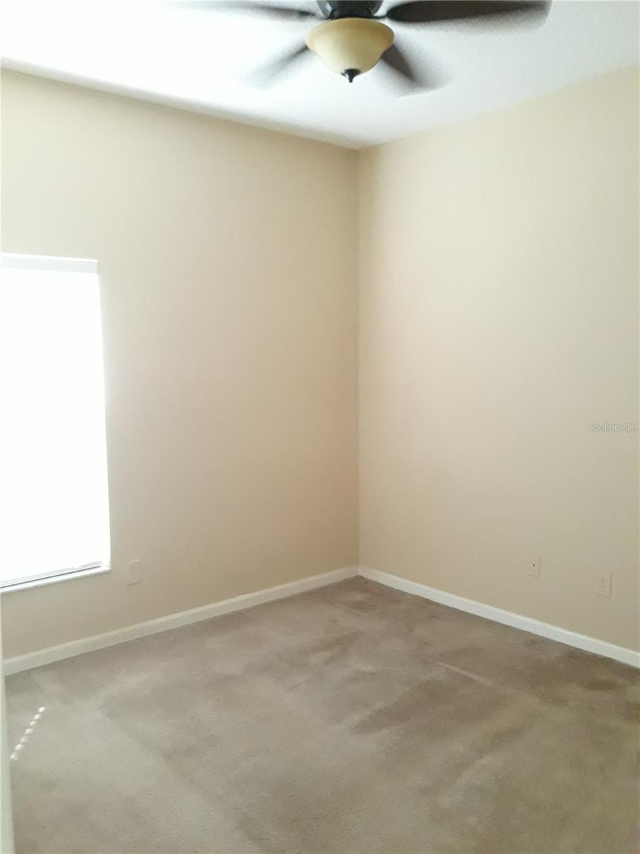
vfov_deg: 63.4
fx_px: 690
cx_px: 320
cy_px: 427
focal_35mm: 28
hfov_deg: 49.7
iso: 800
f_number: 1.7
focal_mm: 3.7
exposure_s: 1/17
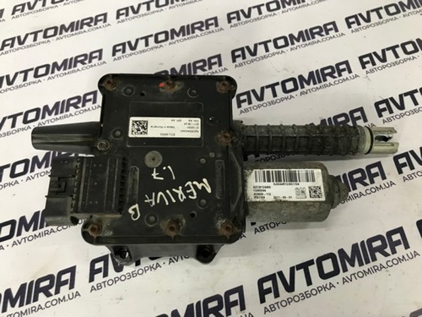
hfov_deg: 63.4
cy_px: 158
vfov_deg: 49.7
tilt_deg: -62.1
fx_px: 341
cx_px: 211
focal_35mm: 28
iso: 32
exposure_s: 1/17
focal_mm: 3.99
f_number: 1.8
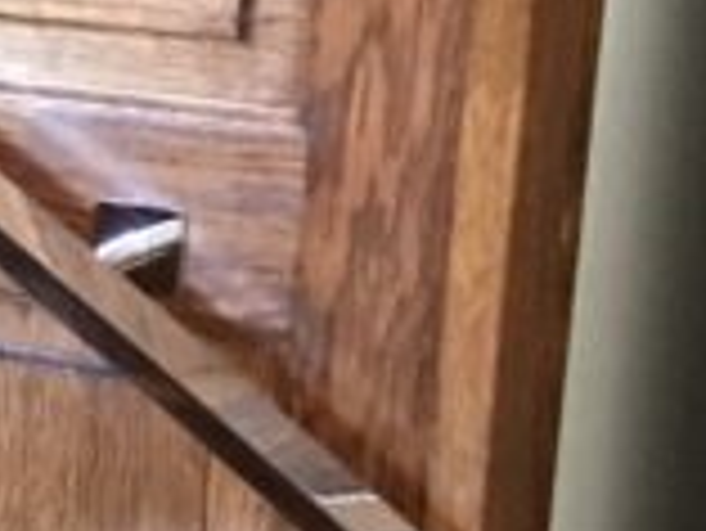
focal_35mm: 189
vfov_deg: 7.9
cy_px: 342
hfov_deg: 9.0
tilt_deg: -13.8
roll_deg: +0.0
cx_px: -1232
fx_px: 3858
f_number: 2.2
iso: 160
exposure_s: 1/8
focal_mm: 4.15
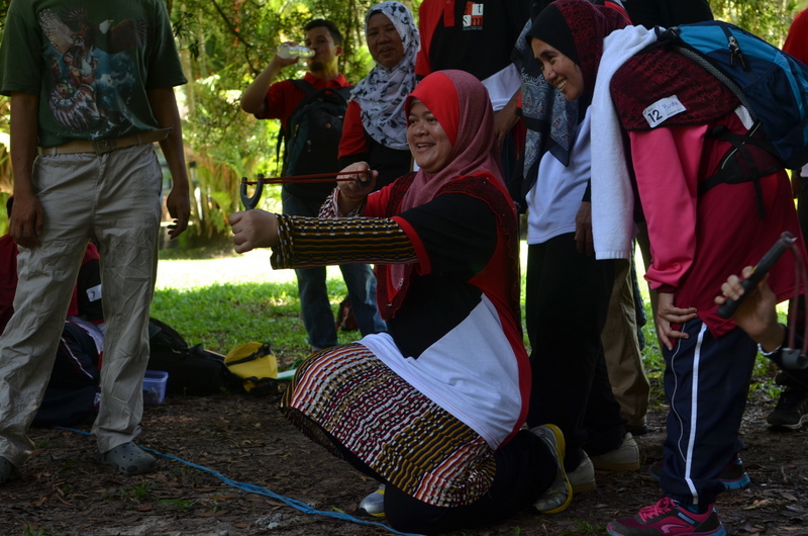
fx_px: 1277
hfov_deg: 35.1
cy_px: 268
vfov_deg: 23.7
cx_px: 404
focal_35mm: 57
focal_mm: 38
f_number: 4
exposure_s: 1/125
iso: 250
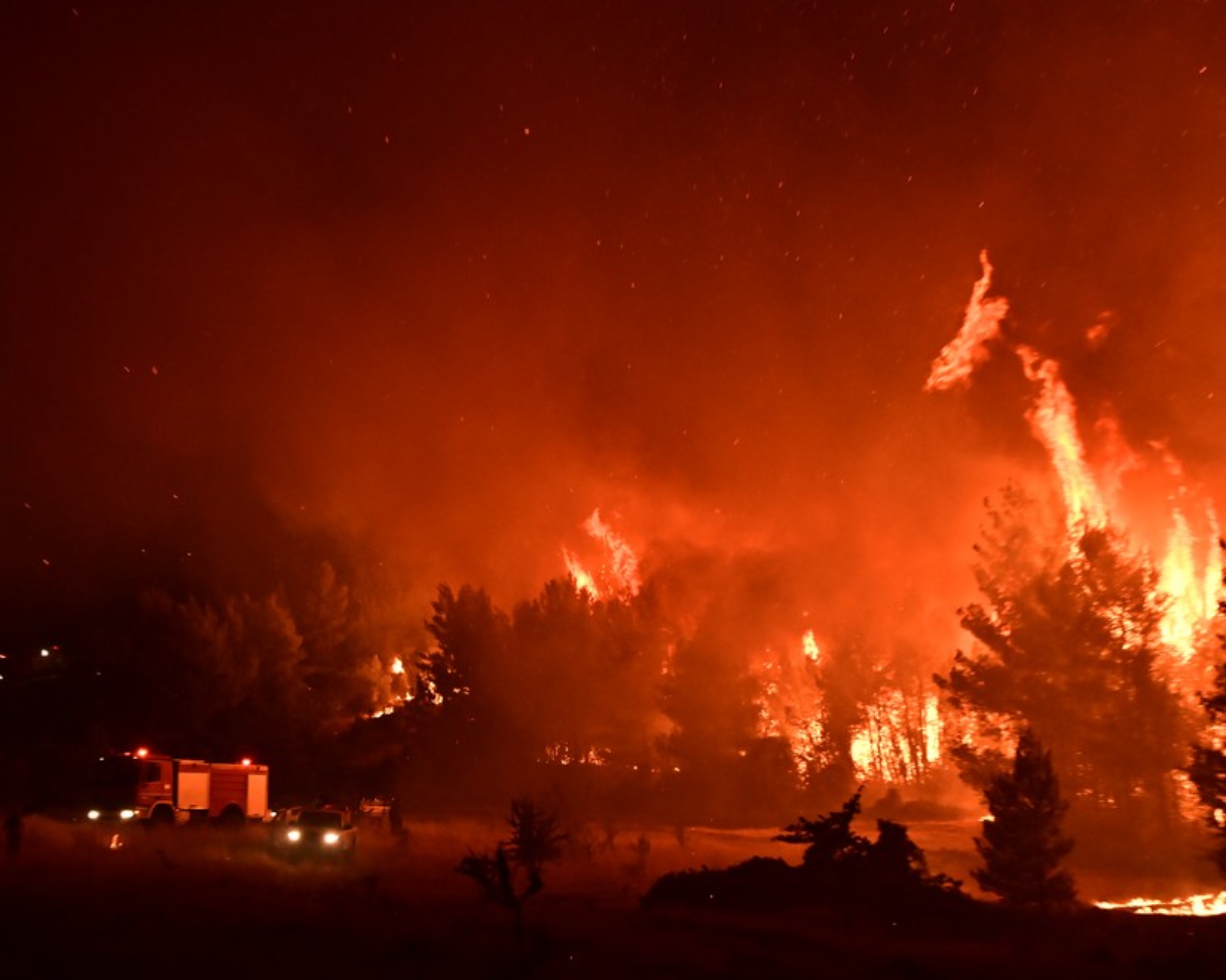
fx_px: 2032
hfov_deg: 33.5
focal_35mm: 56
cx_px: 722
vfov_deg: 27.1
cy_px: 506
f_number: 4
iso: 2000
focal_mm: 41
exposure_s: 1/160
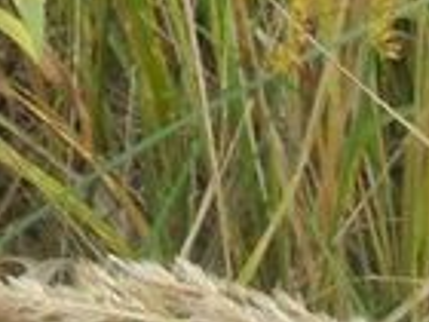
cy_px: -512
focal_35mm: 149
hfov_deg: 11.6
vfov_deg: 8.8
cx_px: -496
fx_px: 1847
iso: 200
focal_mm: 4.6
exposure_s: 1/250
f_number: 3.5
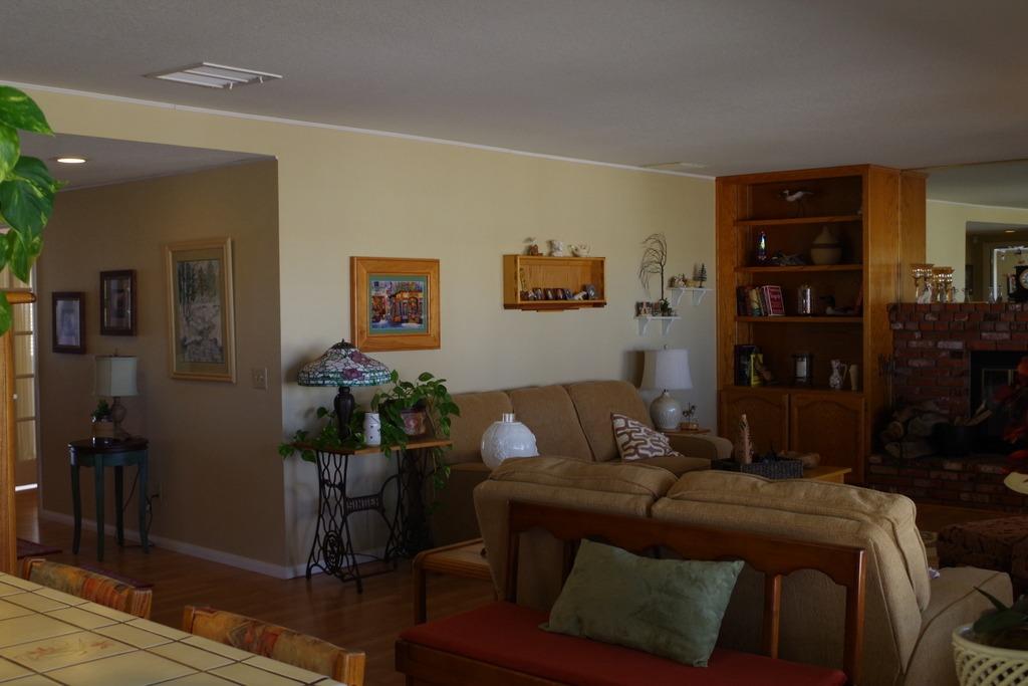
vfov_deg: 34.2
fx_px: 1114
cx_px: 514
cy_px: 343
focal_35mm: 39
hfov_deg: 49.5
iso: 800
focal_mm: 26.25
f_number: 5.6
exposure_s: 1/50
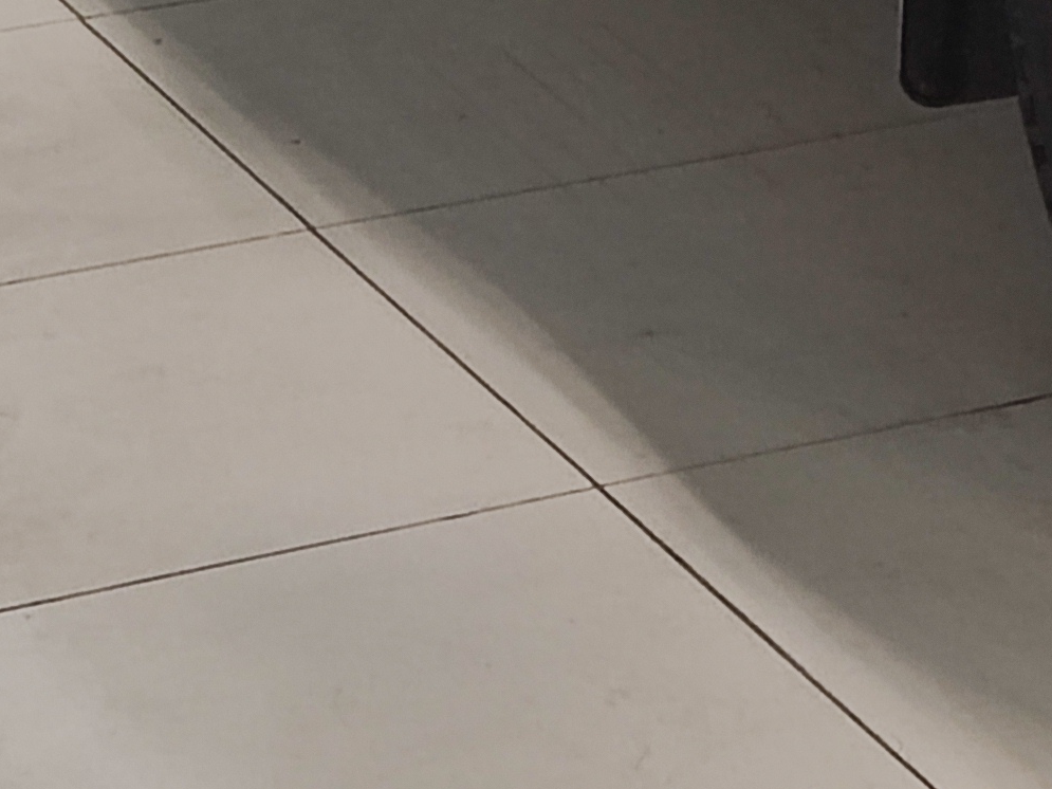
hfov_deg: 9.2
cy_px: -690
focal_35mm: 205
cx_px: 1924
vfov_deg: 7.0
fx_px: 6229
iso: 192
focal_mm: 4.74
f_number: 1.79
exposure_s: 1/50
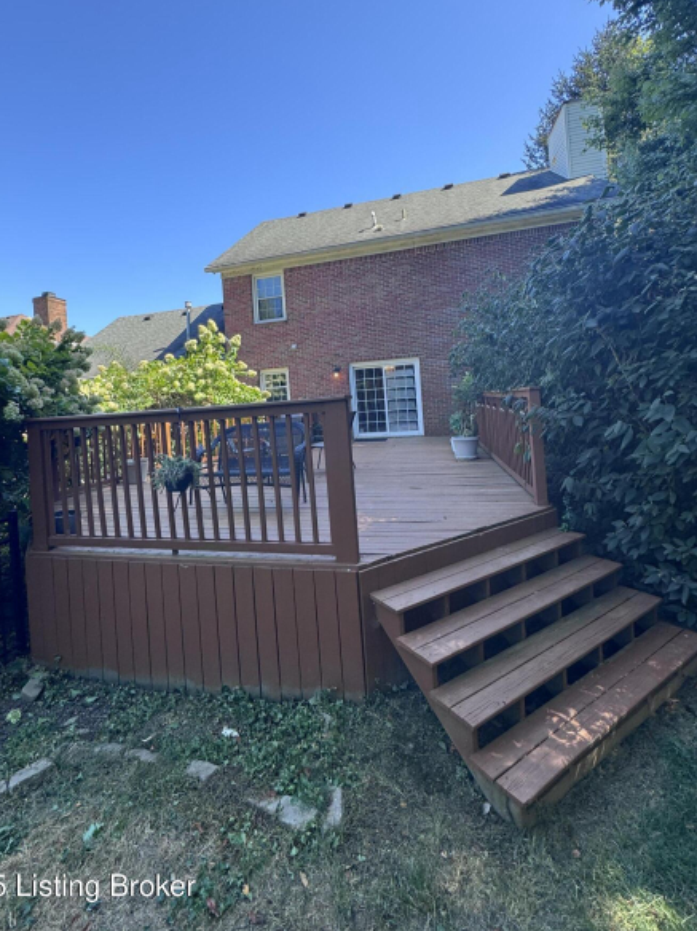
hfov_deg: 77.8
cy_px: 403
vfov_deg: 94.0
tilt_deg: +7.2
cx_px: 314
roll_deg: +3.9
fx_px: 430
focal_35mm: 16
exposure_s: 1/209
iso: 40
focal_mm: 2.22
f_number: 2.2
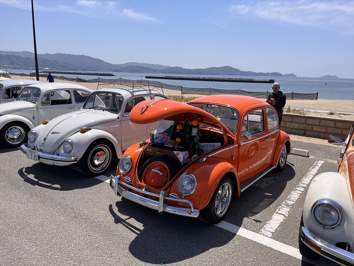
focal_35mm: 26
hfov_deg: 67.3
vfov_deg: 53.1
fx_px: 266
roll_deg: -2.6
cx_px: 177
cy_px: 133
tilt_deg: -11.6
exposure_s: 1/4854
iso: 50
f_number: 1.6
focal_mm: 5.1
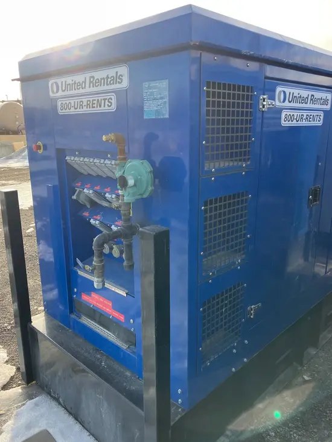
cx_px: 166
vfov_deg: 63.4
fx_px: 358
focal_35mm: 28
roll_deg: -0.8
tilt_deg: -15.2
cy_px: 221
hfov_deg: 49.8
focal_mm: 3.99
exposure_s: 1/225
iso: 25
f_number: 1.8
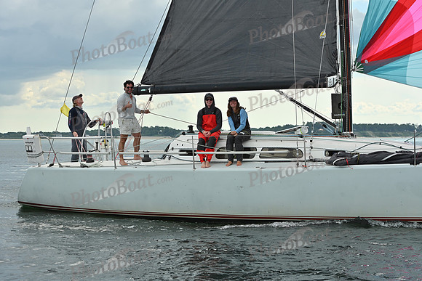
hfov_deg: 23.6
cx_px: 211
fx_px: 1008
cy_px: 140
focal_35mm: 86
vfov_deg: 15.9
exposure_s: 1/800
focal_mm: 86
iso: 250
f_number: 7.1
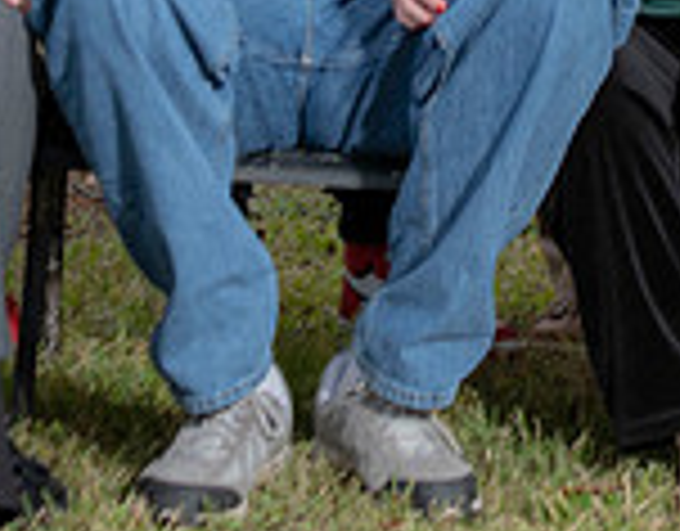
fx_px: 6003
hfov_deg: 6.5
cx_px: 543
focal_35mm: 301
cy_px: -421
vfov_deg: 5.0
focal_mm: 70
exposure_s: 1/250
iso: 320
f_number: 5.6
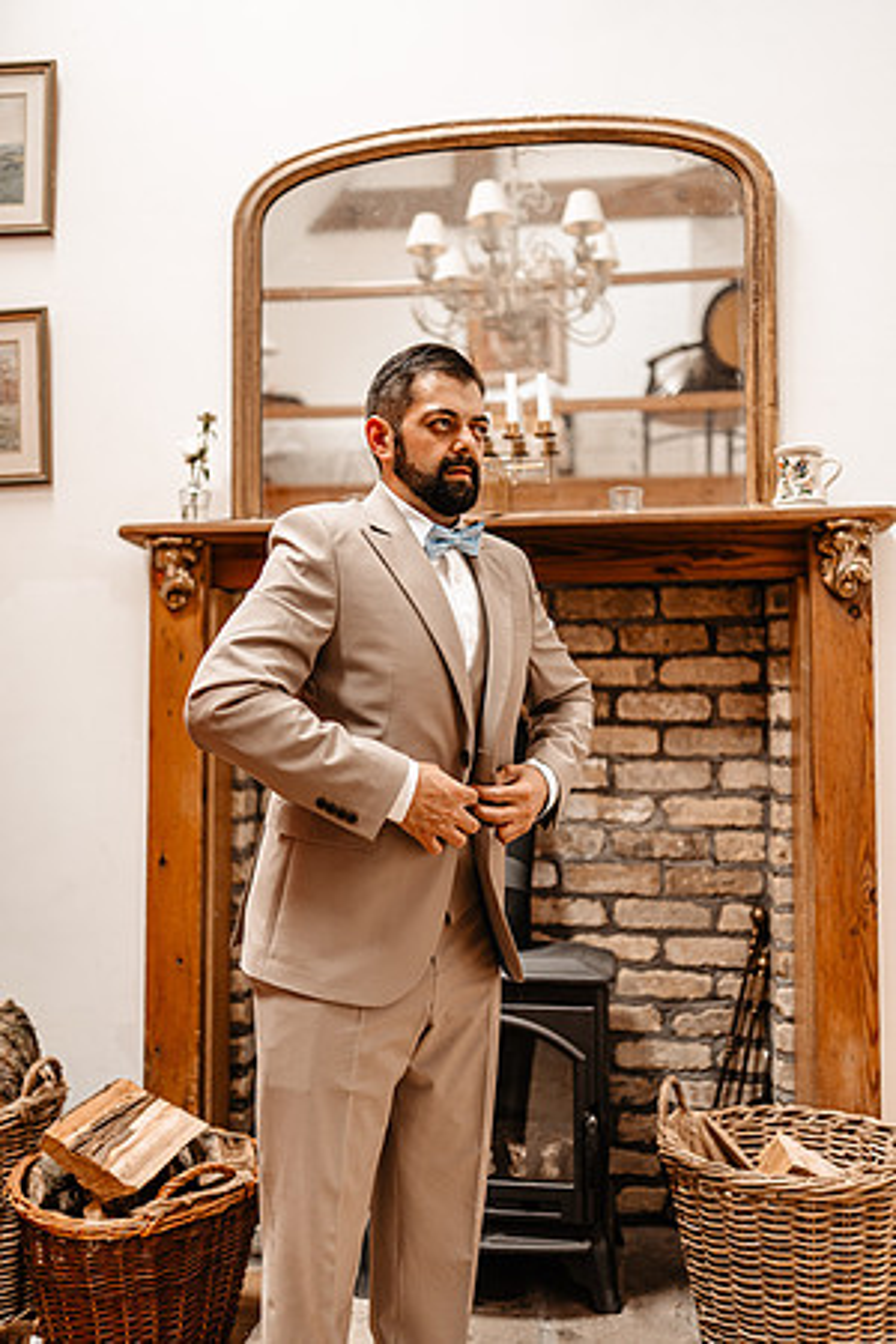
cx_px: 448
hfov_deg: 37.9
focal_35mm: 35
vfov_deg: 54.4
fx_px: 1307
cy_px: 672
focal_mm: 35
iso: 320
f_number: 1.4
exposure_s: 1/200
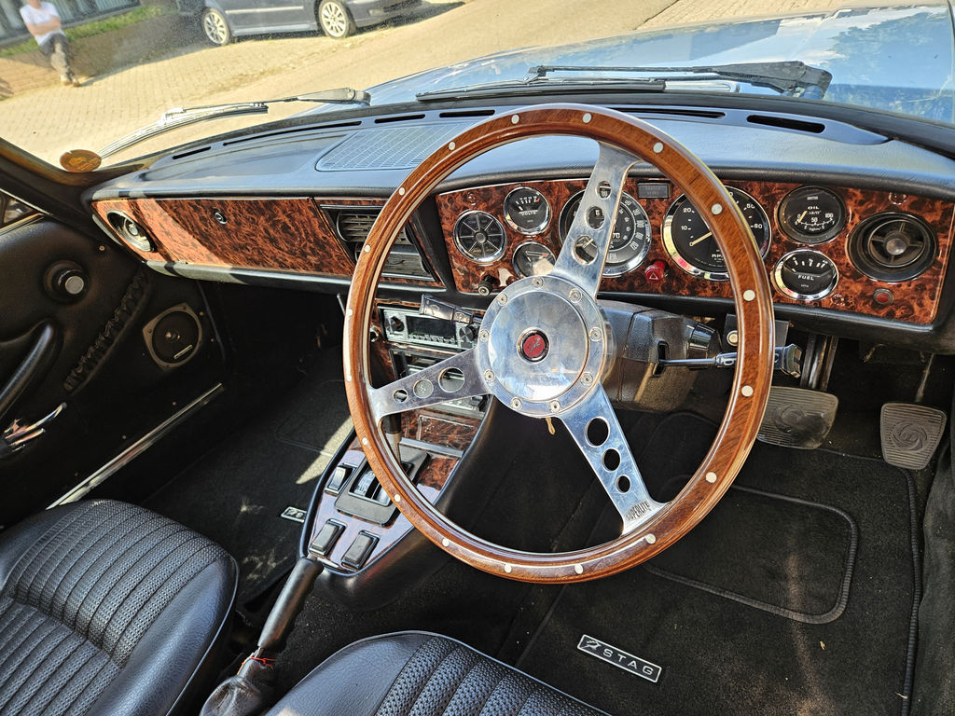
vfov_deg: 58.9
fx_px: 635
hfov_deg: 73.9
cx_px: 478
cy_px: 358
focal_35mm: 23
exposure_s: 1/180
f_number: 1.8
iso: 100
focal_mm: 5.4
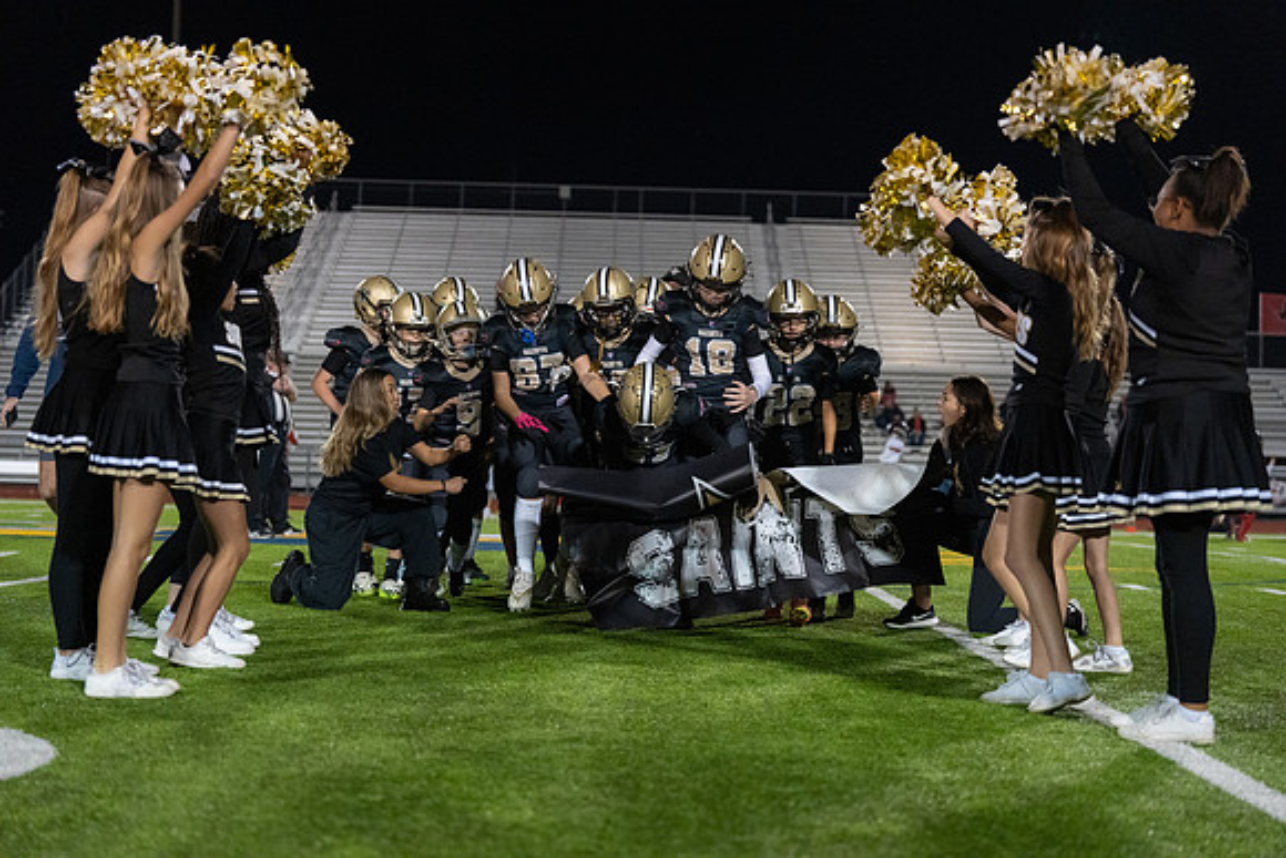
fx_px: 2501
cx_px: 643
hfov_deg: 28.8
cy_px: 429
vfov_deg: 19.5
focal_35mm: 70
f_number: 2.8
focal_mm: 70
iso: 6400
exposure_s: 1/1250
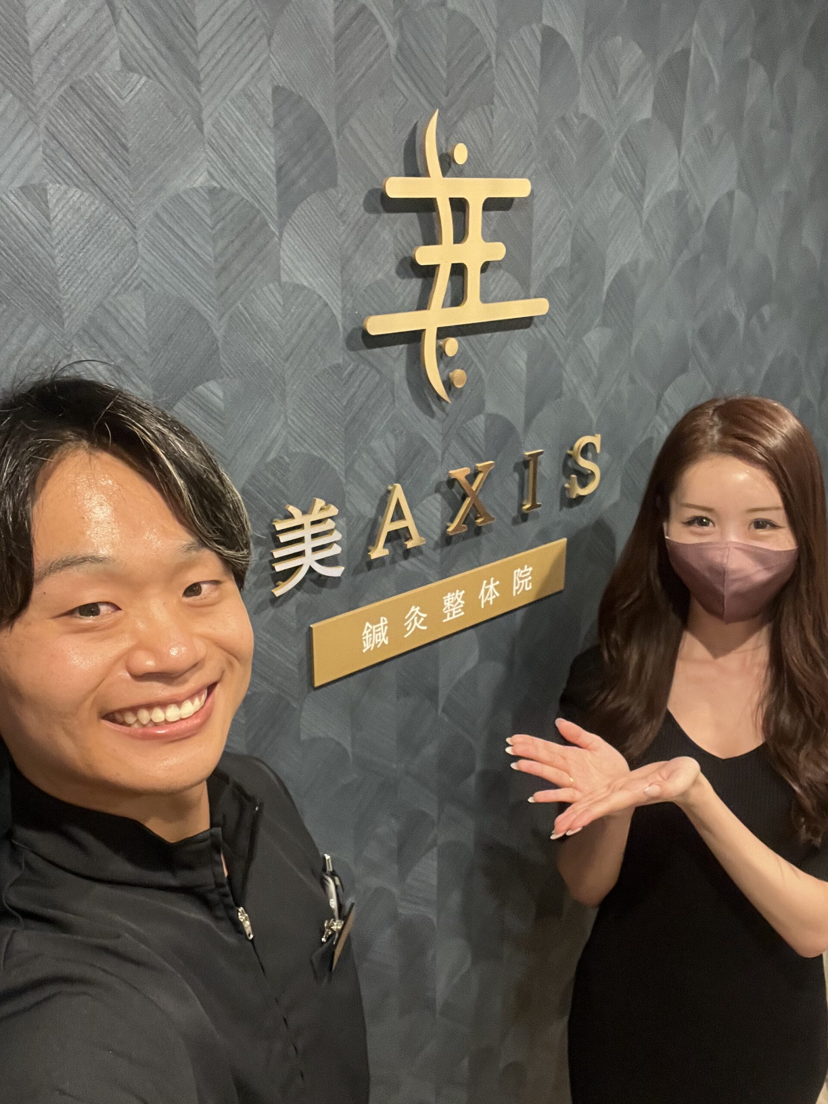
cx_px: 414
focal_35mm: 30
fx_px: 957
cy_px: 552
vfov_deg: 60.0
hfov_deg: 46.8
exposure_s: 1/50
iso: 320
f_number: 2.2
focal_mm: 2.71
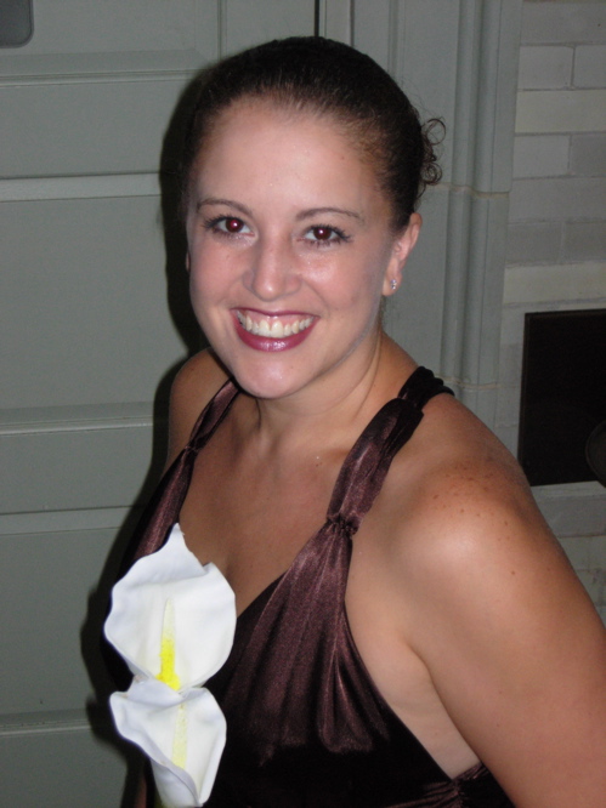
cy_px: 404
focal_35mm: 89
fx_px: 2079
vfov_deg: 22.0
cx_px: 303
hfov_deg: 16.6
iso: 173
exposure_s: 1/313
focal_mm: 18.6
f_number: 4.3
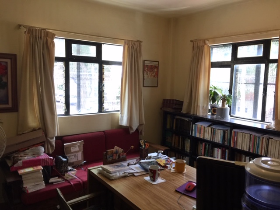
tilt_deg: -6.1
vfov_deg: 48.2
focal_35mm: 29
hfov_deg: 61.7
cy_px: 105
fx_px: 235
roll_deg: -2.5
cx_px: 140
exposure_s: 1/30
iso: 50
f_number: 2.2
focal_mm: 4.15
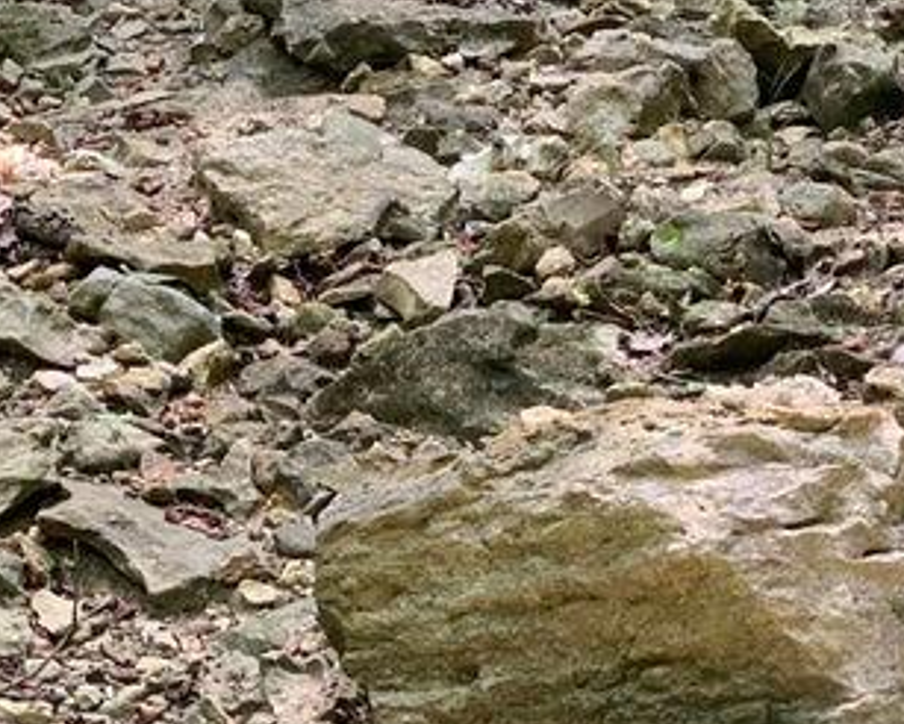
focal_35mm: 141
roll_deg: -0.7
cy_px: -109
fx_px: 3775
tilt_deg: -9.4
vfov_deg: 10.8
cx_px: 334
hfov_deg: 13.6
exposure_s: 1/122
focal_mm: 6
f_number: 2.4
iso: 80
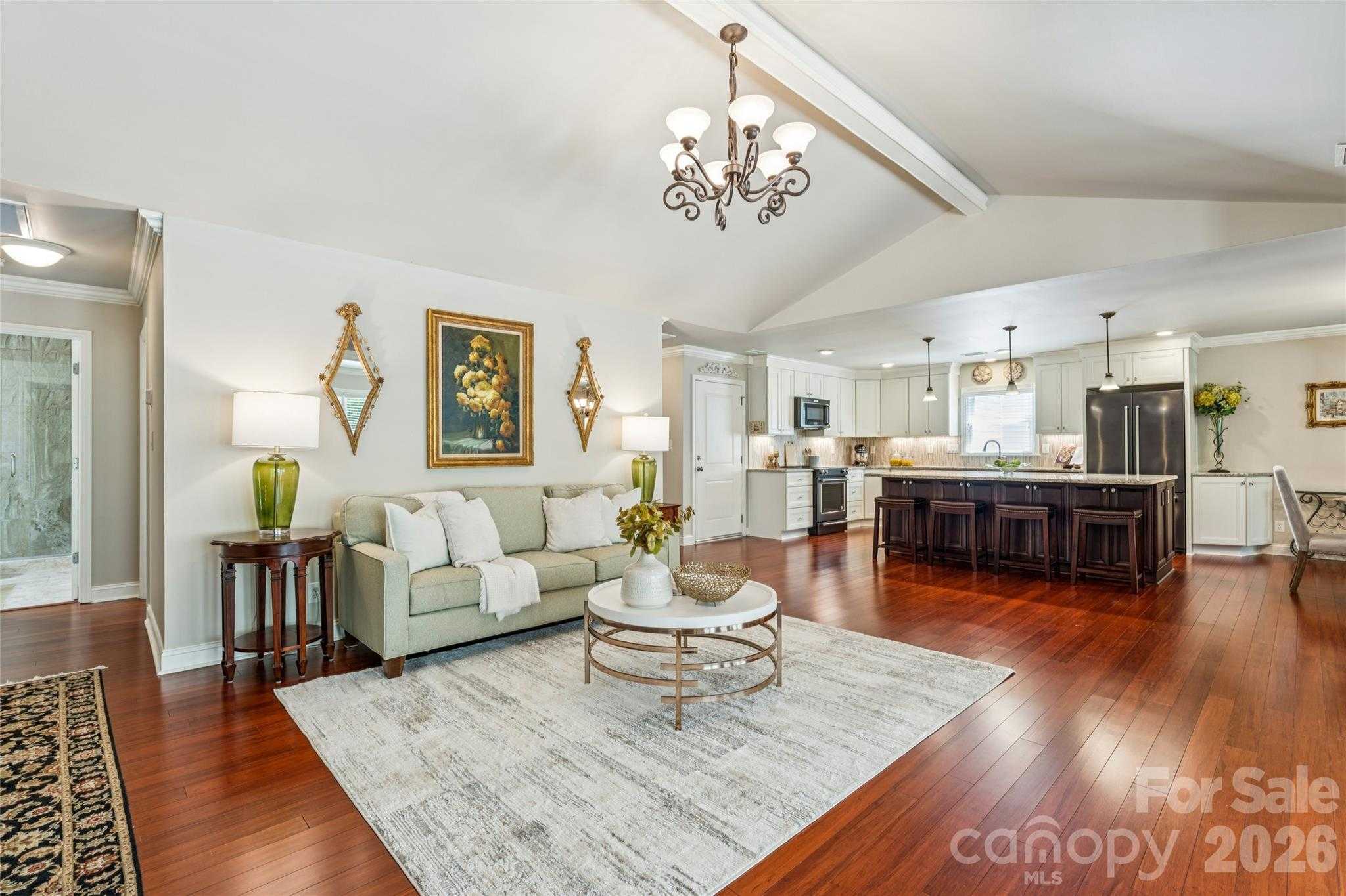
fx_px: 609
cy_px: 448
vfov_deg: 72.7
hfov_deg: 95.7
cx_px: 673
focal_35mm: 16
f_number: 9
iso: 100
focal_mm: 16.3
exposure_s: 1/1.67
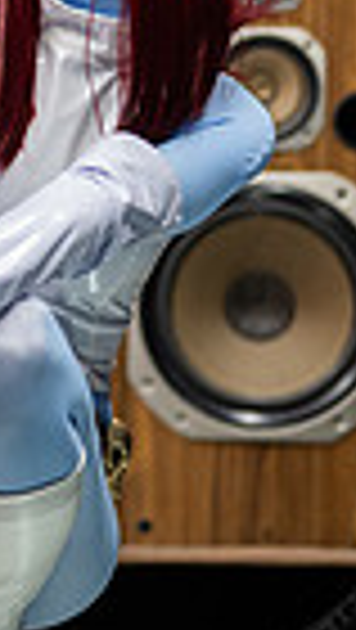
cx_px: -180
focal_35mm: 168
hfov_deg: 7.1
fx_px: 2813
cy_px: 225
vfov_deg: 12.8
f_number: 1.2
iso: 1000
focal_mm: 50
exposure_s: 1/250
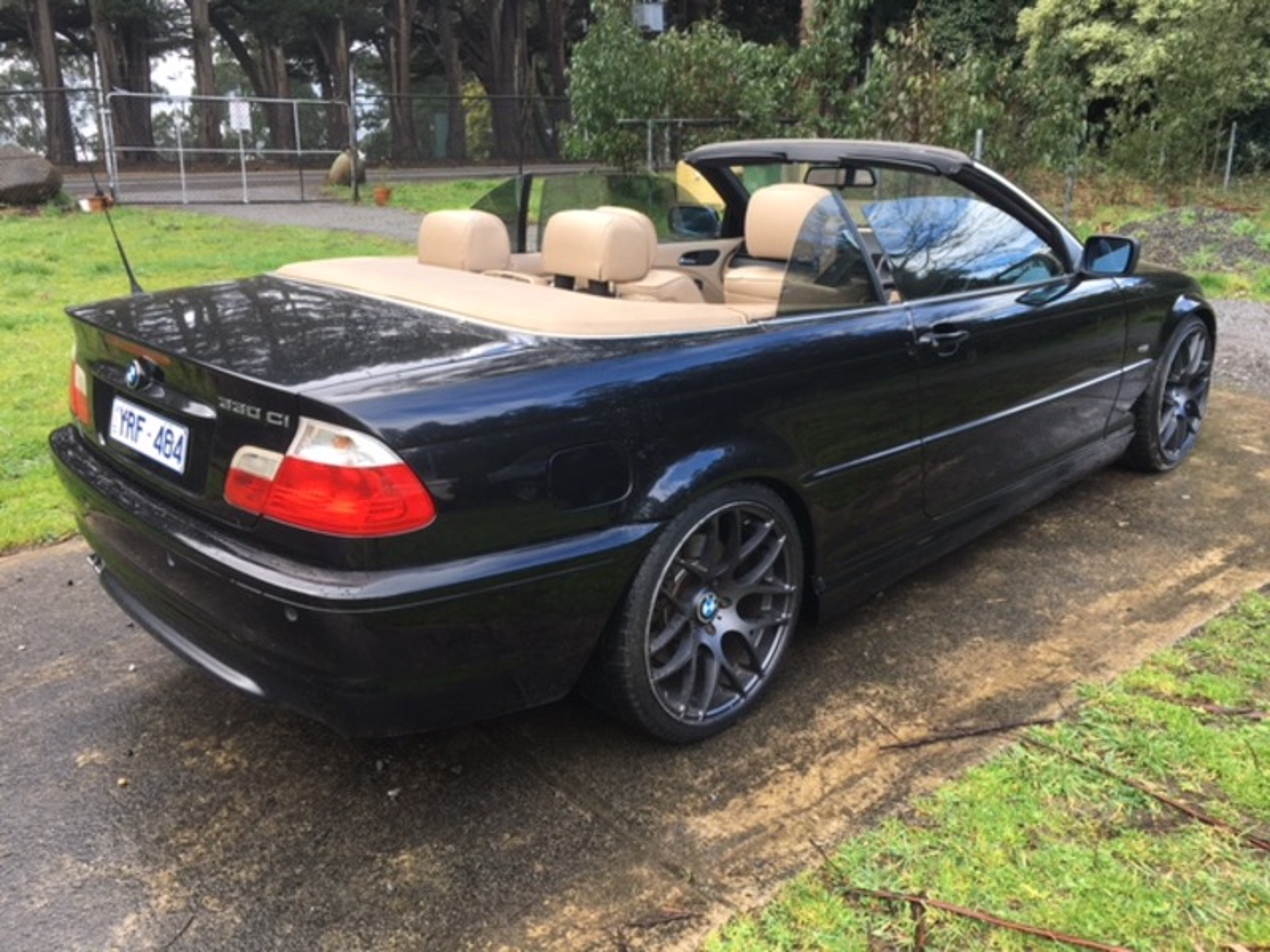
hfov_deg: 61.7
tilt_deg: -14.7
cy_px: 476
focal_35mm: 29
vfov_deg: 48.2
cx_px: 635
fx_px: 1064
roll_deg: -0.4
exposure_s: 1/100
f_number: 2.2
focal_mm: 4.15
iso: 32
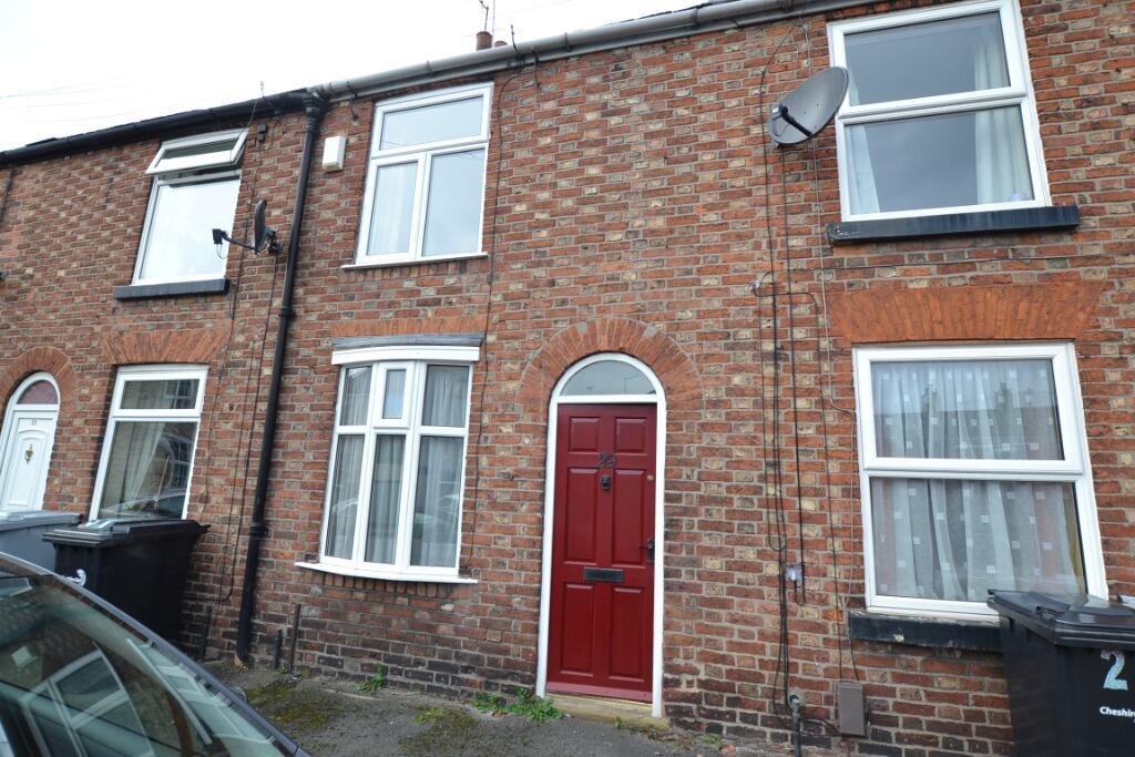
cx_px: 568
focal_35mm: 16
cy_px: 378
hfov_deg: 95.0
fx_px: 520
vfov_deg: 72.1
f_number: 6.3
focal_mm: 11
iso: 200
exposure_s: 1/160
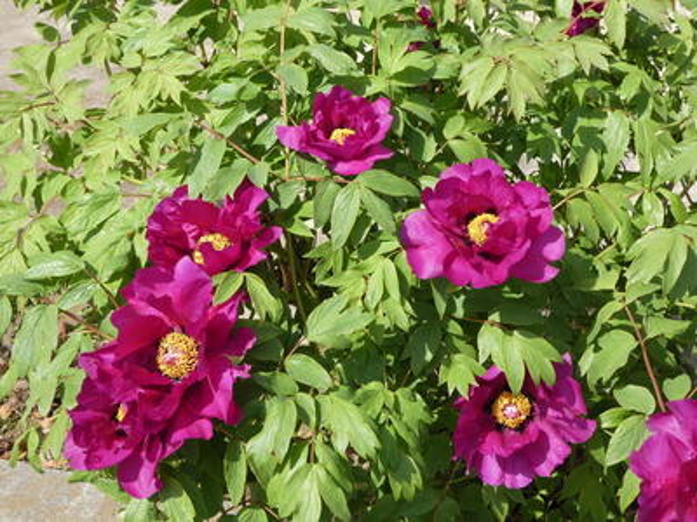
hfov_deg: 31.7
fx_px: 1228
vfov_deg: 24.0
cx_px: 348
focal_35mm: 61
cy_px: 261
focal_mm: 10.8
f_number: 4.1
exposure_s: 1/400
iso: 80
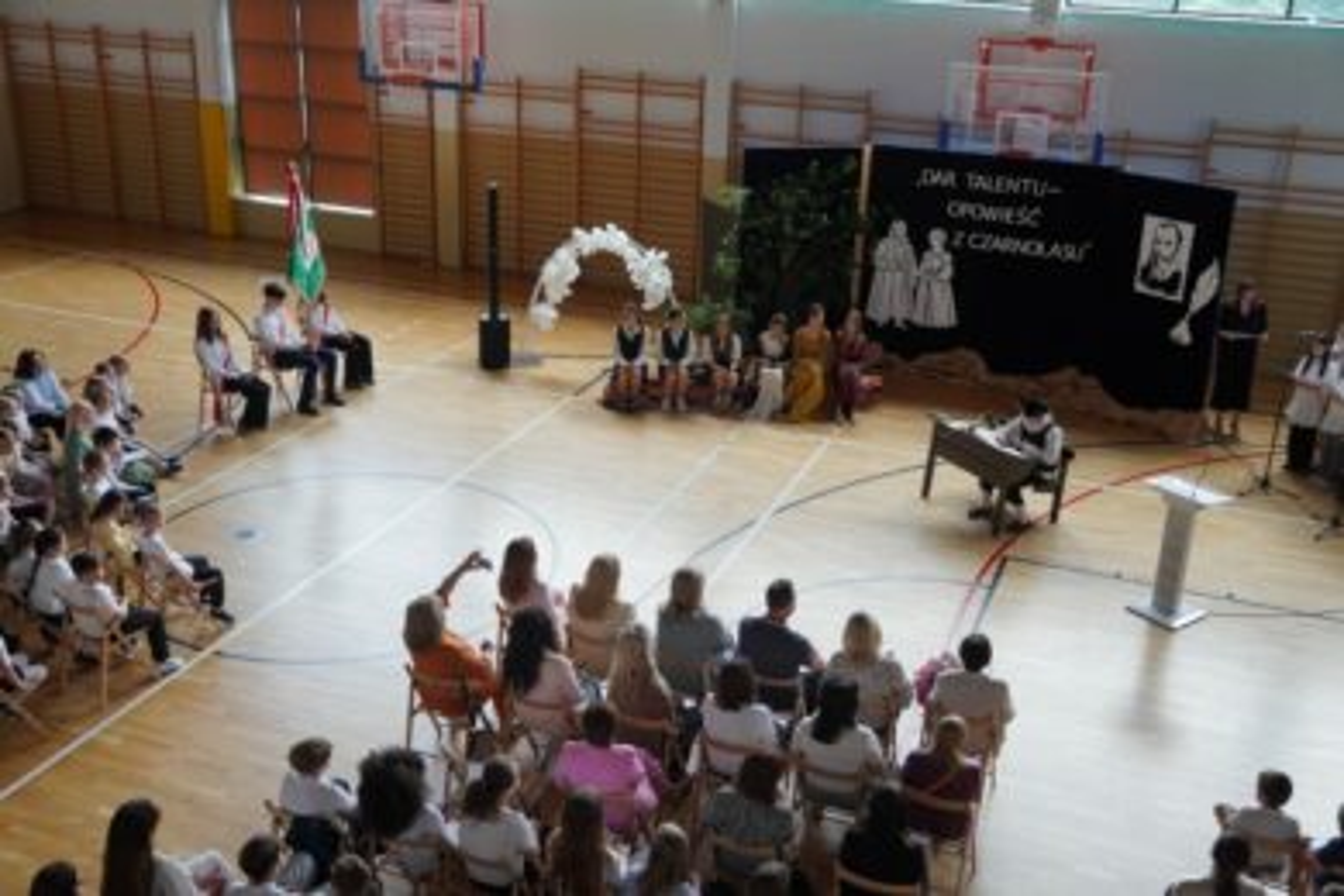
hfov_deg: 49.6
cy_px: 448
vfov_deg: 34.2
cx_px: 672
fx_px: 1456
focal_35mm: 39
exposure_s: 1/160
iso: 500
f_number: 4
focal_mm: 26
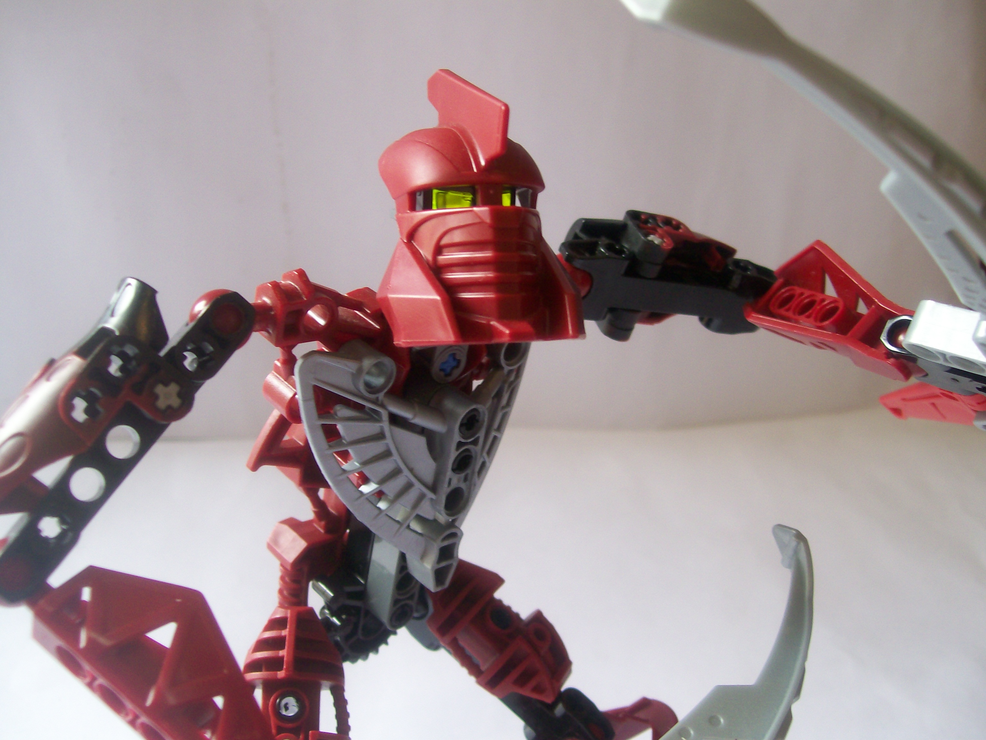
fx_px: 1025
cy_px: 370
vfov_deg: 39.7
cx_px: 493
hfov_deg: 51.4
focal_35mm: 36
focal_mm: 6
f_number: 2.7
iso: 80
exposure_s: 1/35.4
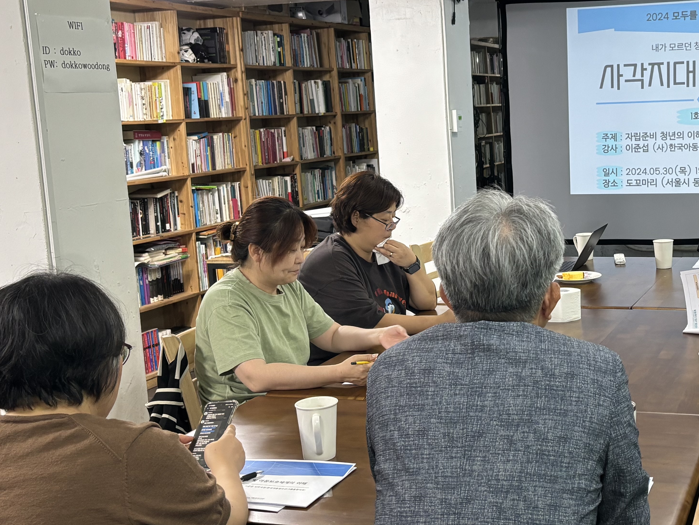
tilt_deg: -9.3
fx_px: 1030
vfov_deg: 28.6
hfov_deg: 36.5
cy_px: 260
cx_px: 538
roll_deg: +2.0
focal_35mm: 51
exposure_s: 1/60
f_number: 1.6
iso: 200
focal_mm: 5.96
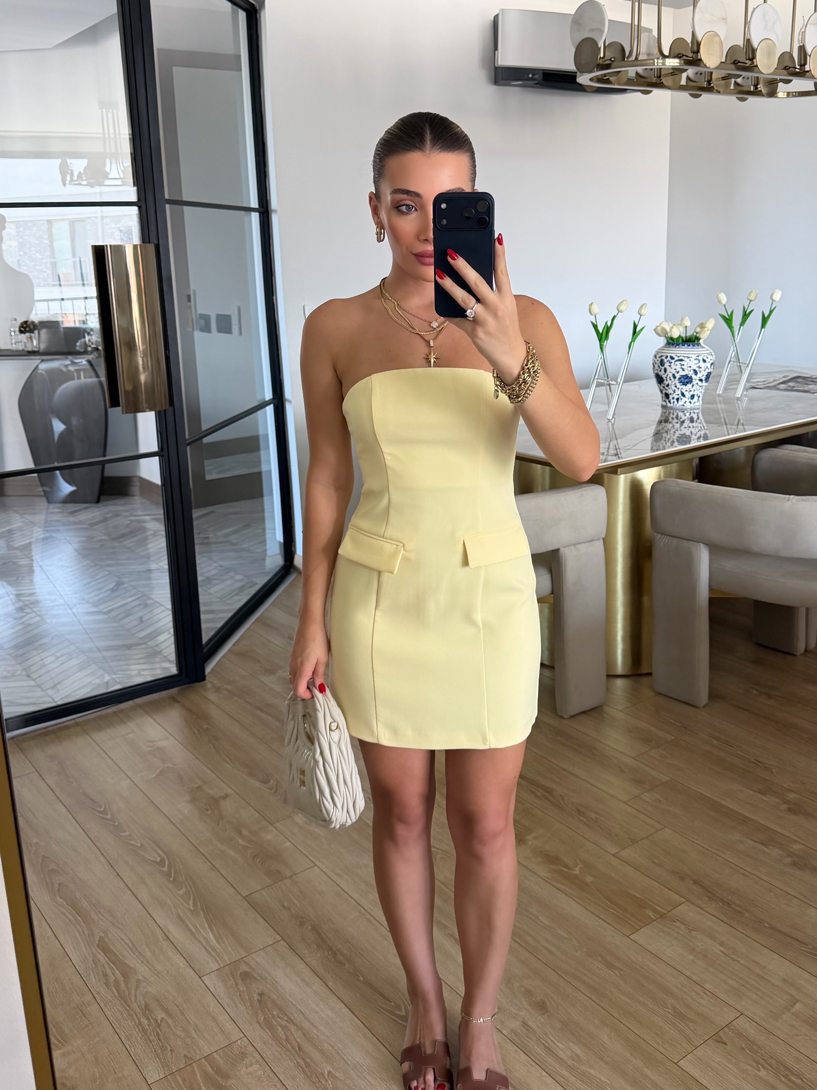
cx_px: 435
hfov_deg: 44.1
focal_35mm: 32
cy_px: 481
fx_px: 1007
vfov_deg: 56.7
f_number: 1.78
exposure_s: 1/75
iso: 200
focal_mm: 6.76
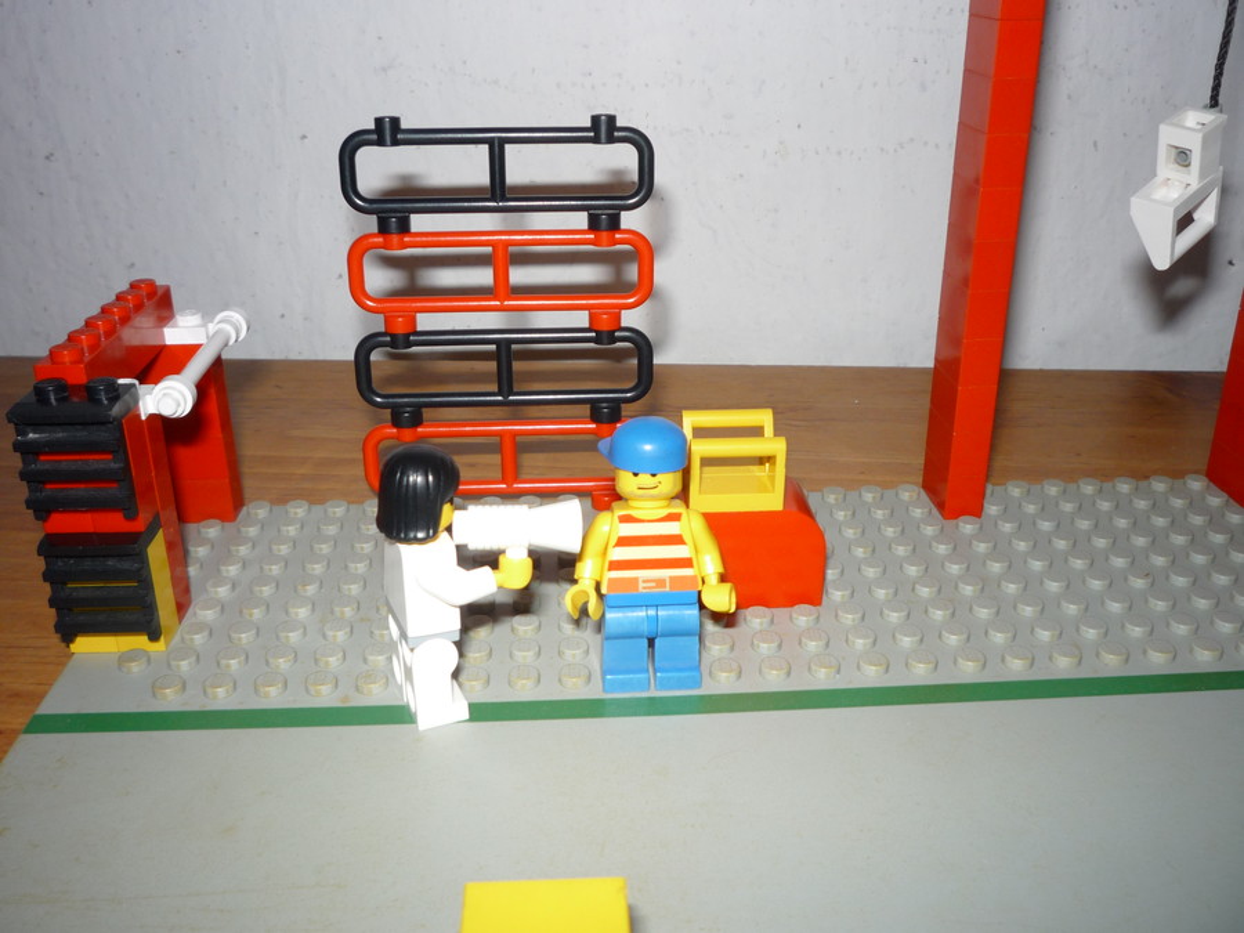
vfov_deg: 44.2
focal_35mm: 32
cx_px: 622
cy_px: 466
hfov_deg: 56.8
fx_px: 1150
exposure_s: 1/30
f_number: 4
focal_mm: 5.2
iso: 100
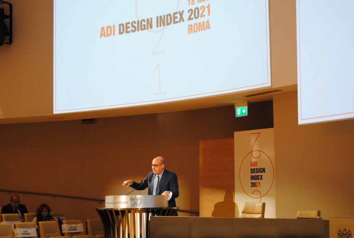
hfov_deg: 24.6
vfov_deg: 16.6
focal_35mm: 82
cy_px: 119
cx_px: 177
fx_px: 813
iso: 1000
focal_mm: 55
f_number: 5.6
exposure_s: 1/30
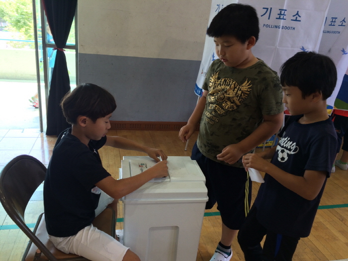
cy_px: 130
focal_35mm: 29
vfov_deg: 48.2
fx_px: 292
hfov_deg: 61.7
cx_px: 174
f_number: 2.2
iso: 32
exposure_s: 1/40
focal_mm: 4.15
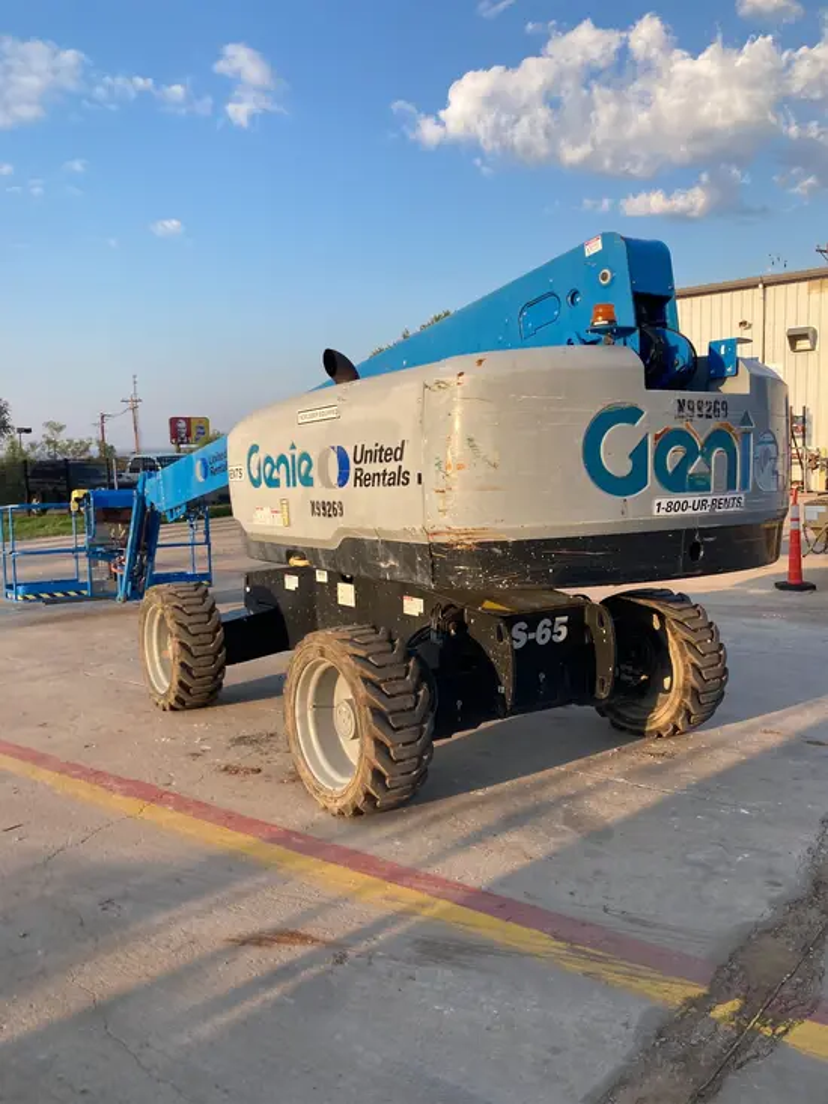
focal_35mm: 28
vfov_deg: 63.4
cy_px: 552
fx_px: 893
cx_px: 414
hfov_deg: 49.8
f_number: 1.8
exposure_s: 1/714
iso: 20
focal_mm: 3.99
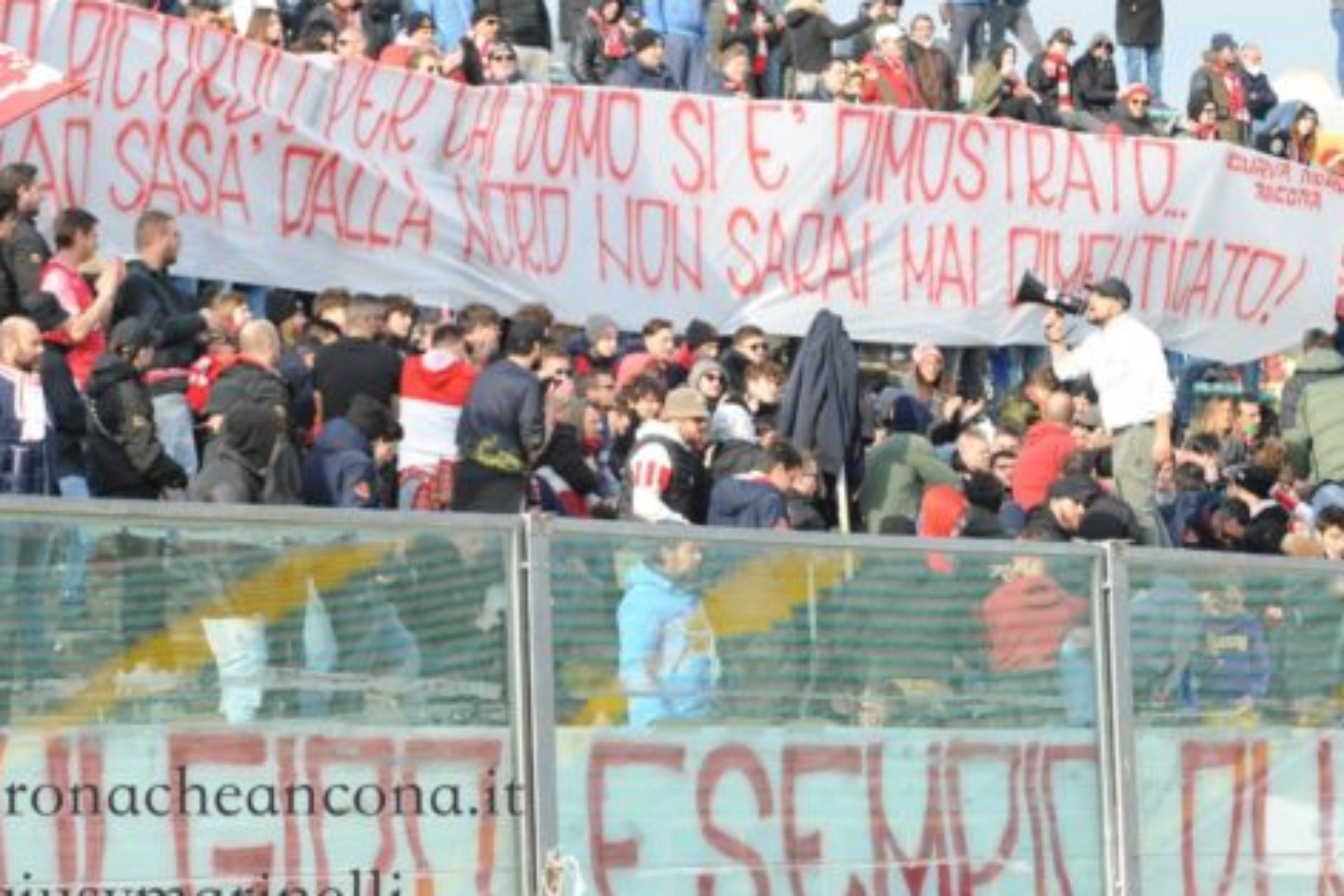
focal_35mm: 186
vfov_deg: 7.4
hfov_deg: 11.1
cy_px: 422
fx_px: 6943
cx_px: 556
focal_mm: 135
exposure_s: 1/640
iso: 1000
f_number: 9
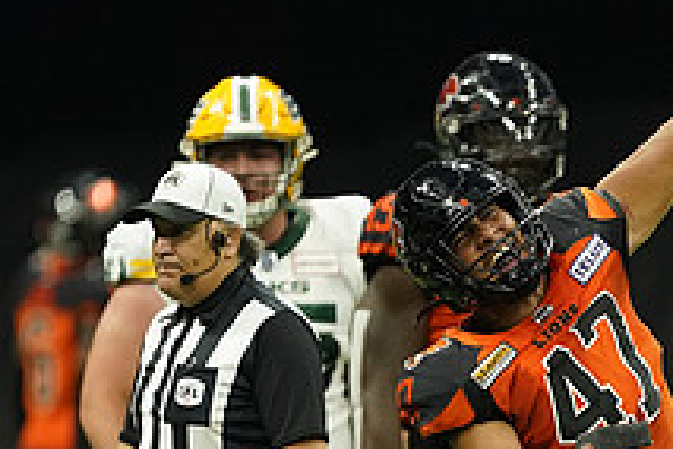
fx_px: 30600
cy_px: 545
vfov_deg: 0.8
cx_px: 714
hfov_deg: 1.3
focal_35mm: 1637
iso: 5000
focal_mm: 600
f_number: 4
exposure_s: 1/1600
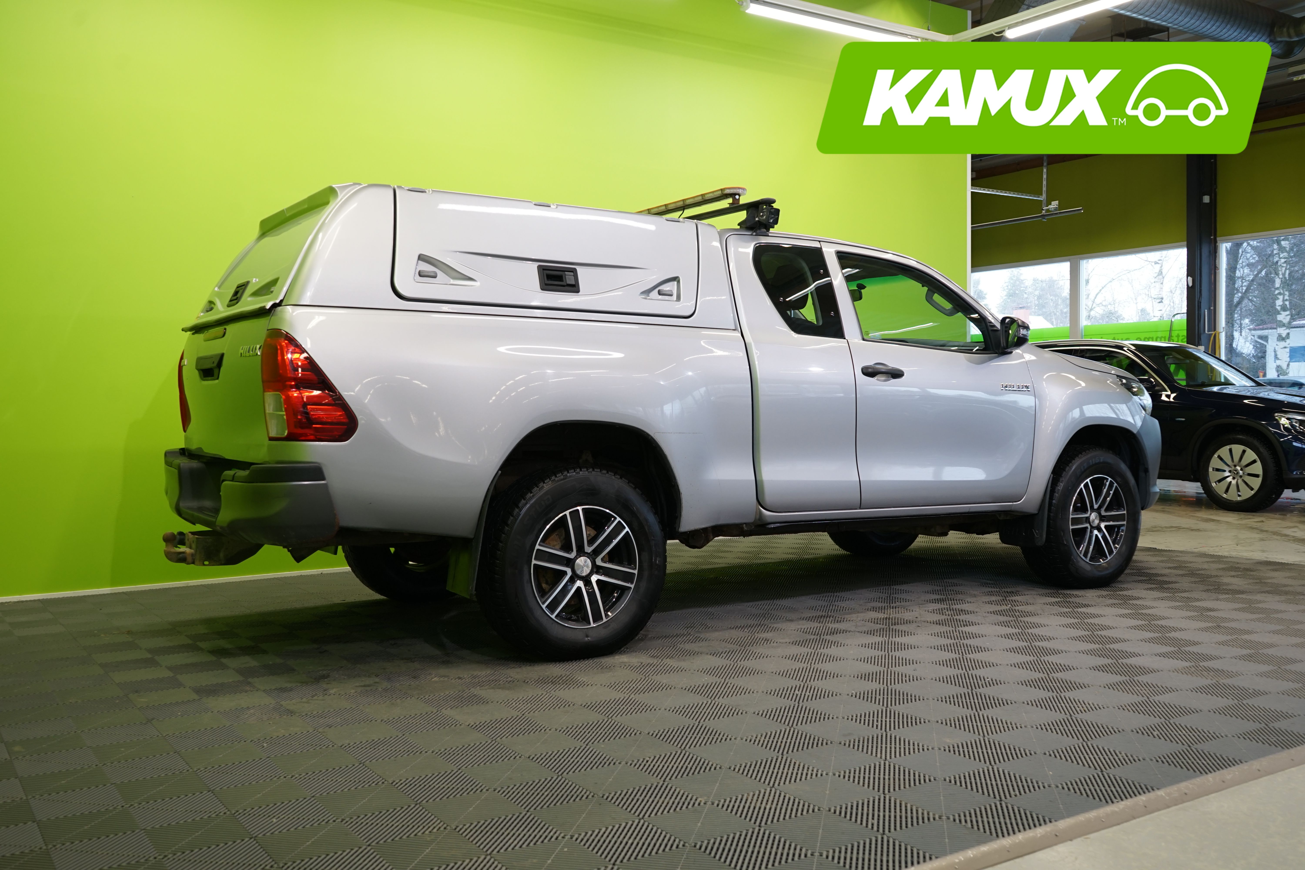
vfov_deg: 41.1
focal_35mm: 32
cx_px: 652
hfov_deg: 58.7
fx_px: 1160
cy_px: 435
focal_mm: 32
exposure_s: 1/30
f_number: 5.6
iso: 500
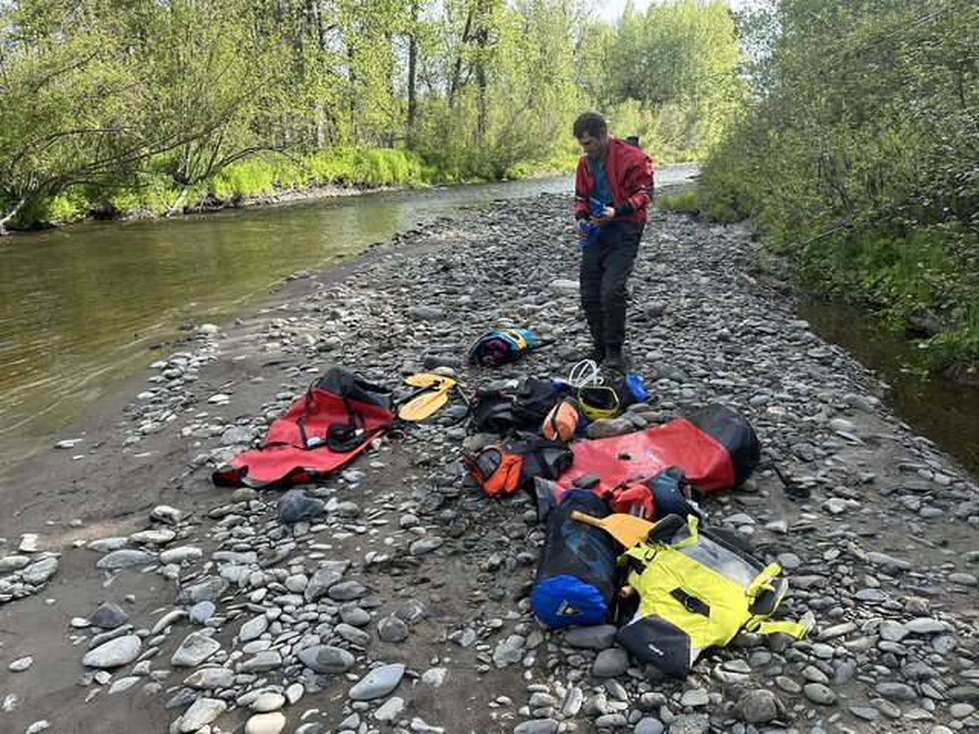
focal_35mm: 24
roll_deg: +1.7
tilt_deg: -16.7
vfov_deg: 56.8
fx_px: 679
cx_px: 490
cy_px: 367
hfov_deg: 71.6
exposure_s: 1/773
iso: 80
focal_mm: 6.86
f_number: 1.78
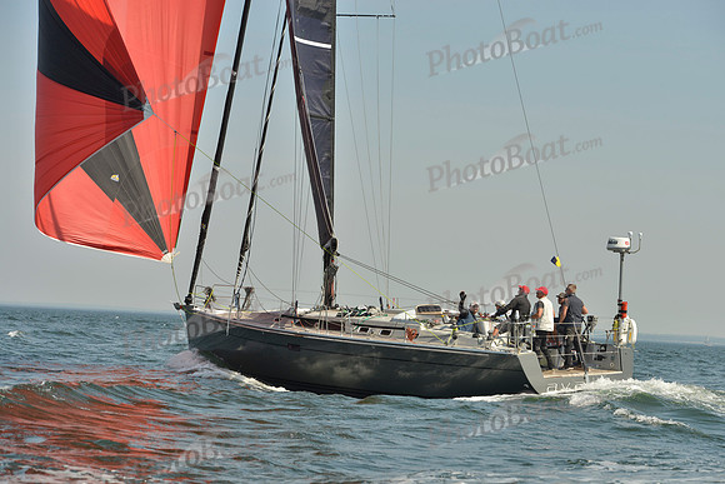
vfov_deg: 13.7
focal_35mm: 100
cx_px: 362
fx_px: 2014
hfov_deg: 20.4
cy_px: 242
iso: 200
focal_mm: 100
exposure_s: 1/1250
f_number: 6.3
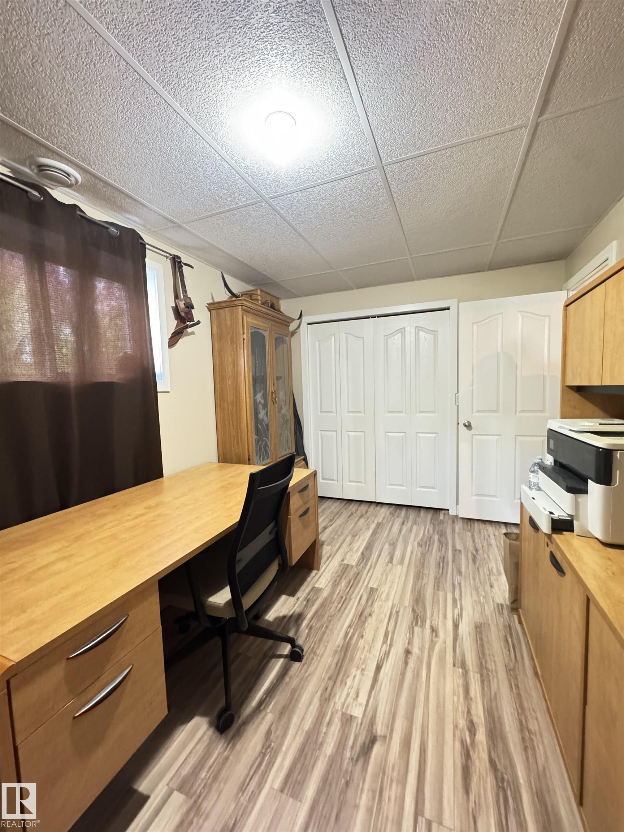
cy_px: 416
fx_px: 336
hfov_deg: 85.7
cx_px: 312
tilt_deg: -2.4
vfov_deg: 102.1
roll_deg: +1.4
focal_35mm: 14
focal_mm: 2.22
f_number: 2.2
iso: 1250
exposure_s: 1/30
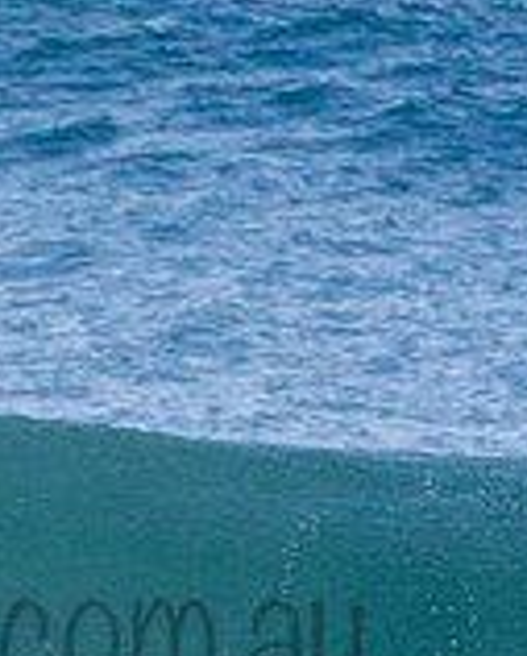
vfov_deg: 0.7
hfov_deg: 0.6
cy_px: 583
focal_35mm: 2580
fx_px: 50156
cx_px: -75
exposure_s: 1/2000
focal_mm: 500
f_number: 5.6
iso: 560
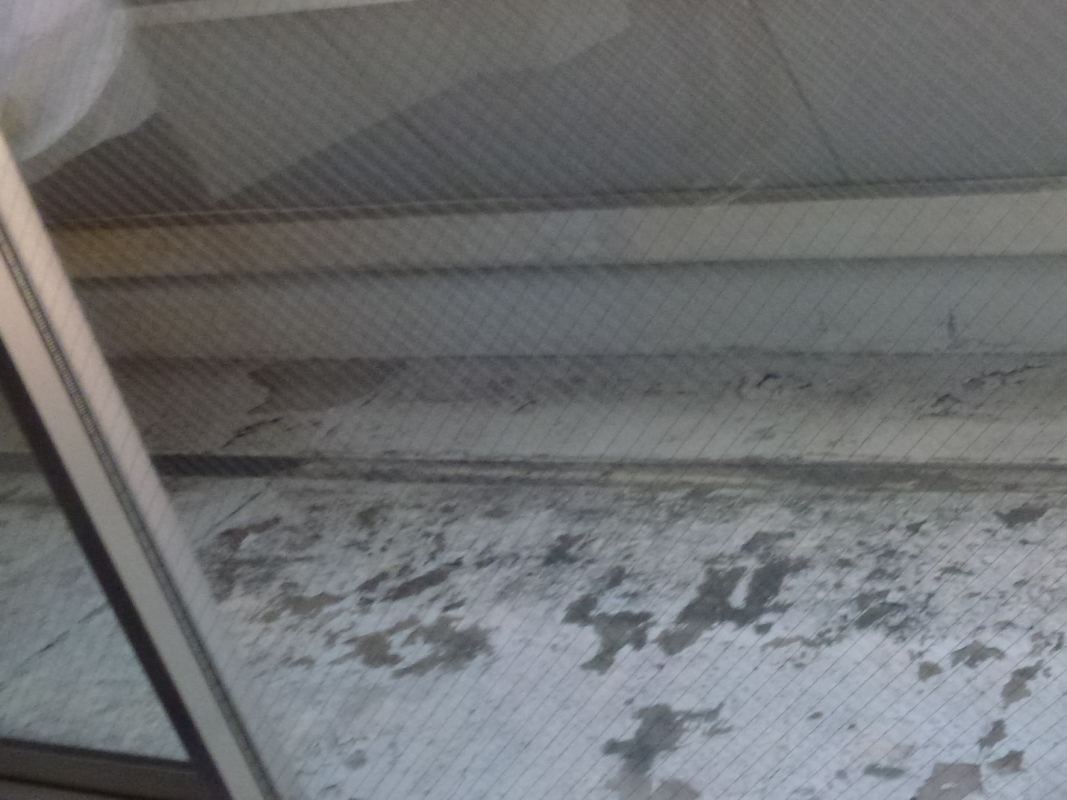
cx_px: 942
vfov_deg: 33.5
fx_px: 1326
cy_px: 478
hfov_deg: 40.8
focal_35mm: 43
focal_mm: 4.3
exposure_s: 1/60
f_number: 3.3
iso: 400
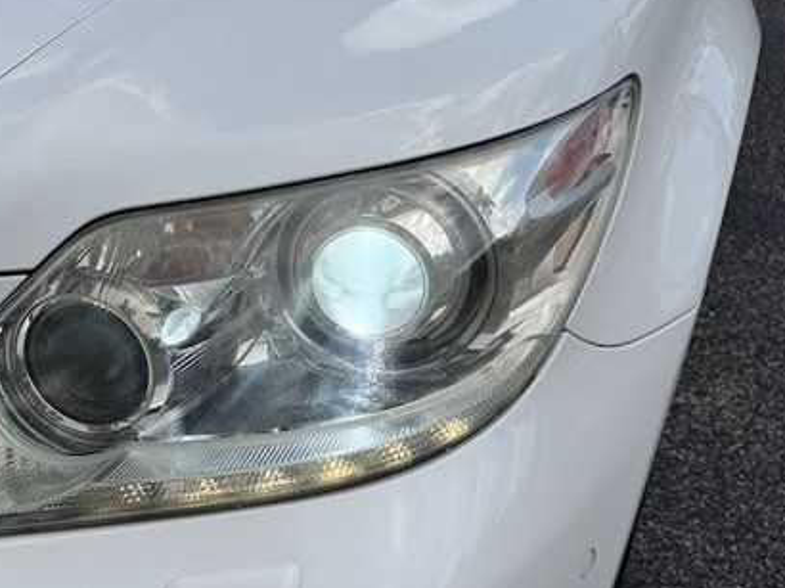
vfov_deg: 24.1
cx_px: 48
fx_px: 1360
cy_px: 446
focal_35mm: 60
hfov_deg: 30.5
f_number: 1.78
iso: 80
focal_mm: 6.76
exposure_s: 1/6173
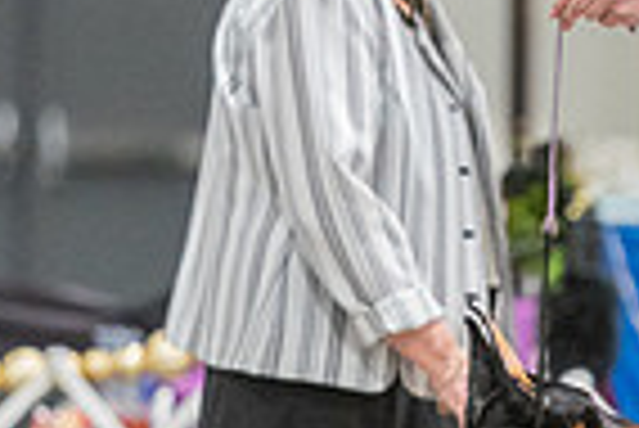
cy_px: 367
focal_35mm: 816
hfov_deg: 2.5
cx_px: 518
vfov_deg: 1.7
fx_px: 14499
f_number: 2.8
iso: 6400
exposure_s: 1/250
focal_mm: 200
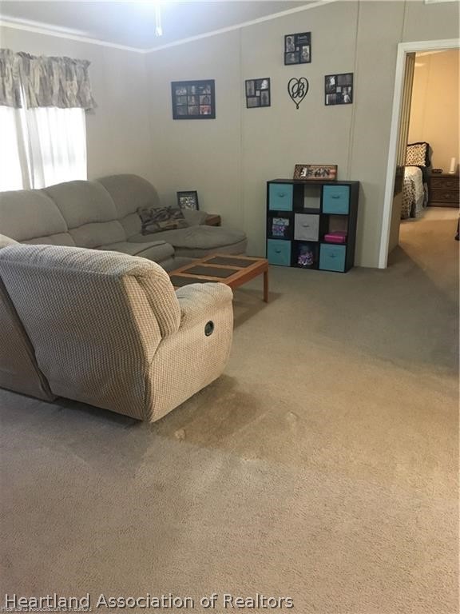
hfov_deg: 48.2
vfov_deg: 61.7
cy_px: 307
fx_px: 514
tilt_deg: -19.8
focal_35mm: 29
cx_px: 230
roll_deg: +1.4
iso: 250
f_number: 2.2
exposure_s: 1/15
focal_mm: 4.15
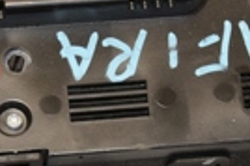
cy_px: 7
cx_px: 179
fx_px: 2476
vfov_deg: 3.8
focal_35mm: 357
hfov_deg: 5.8
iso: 800
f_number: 7.1
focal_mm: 50
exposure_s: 1/200
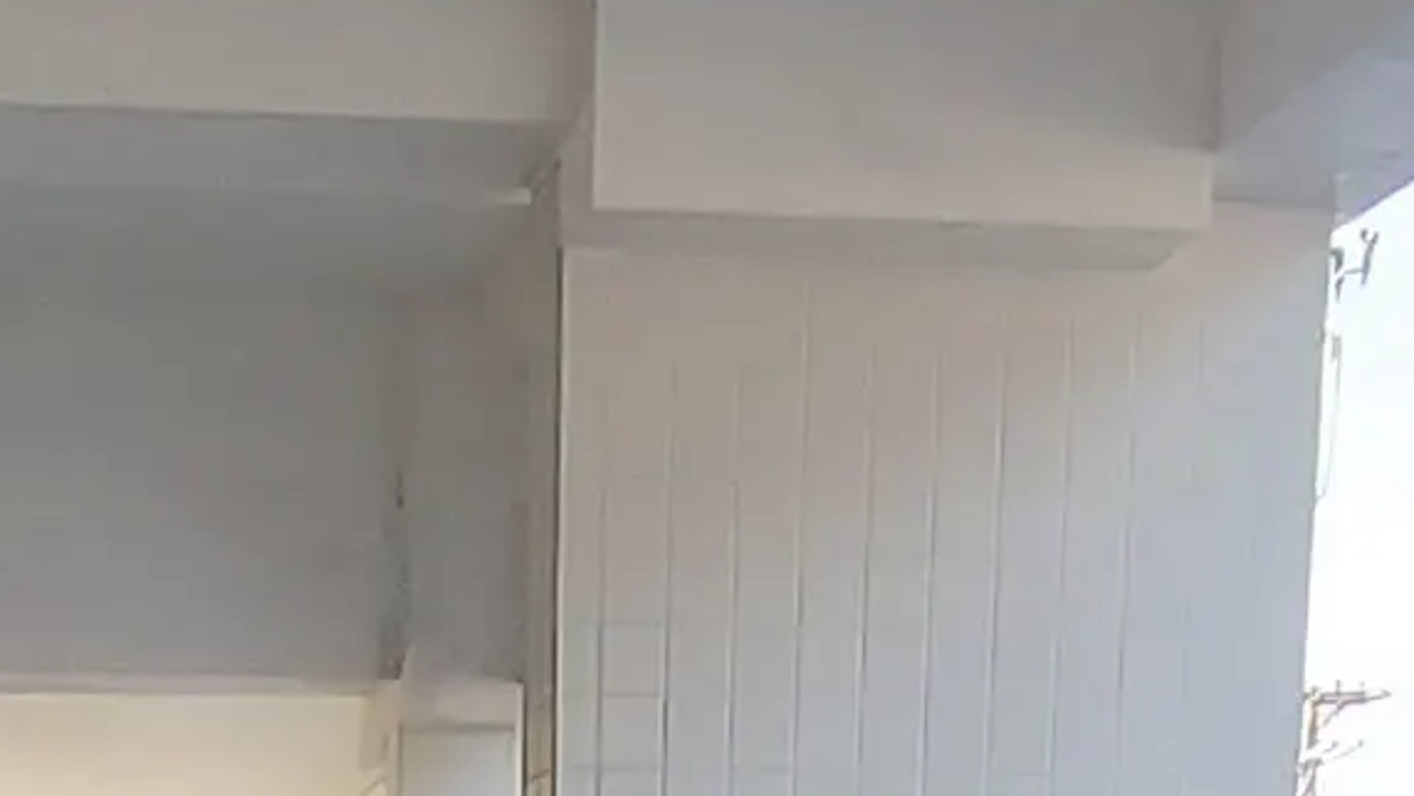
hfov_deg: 21.3
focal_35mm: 99
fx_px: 3713
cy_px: 2489
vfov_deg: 9.3
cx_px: 267
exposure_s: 1/173
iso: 50
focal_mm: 1.74
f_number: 2.2
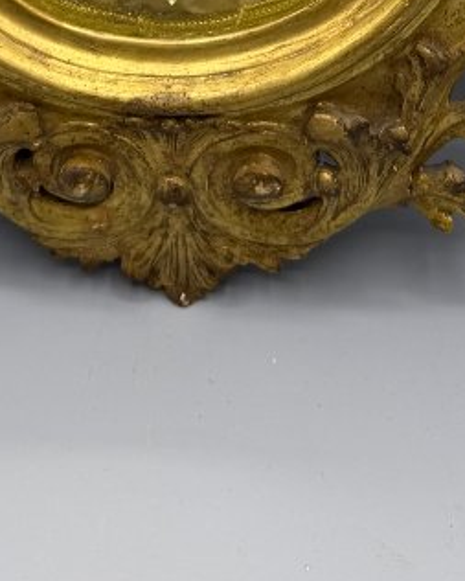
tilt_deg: -27.0
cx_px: 224
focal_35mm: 89
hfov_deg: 17.3
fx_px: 1530
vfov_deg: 18.1
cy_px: -384
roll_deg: -1.8
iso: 80
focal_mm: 6.76
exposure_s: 1/654
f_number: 1.78
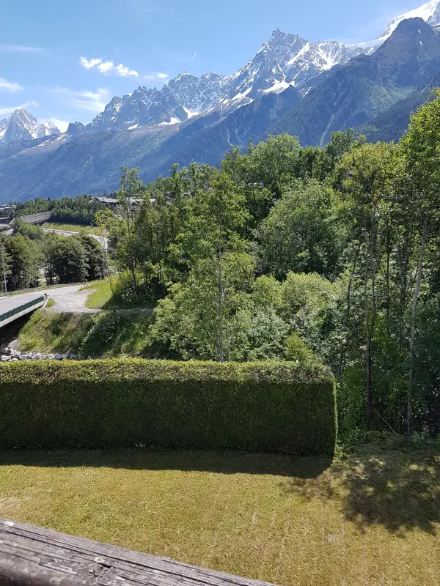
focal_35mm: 26
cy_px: 293
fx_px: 441
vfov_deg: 67.3
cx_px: 220
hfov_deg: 53.1
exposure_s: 1/1516
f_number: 1.7
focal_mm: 4.2
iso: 40
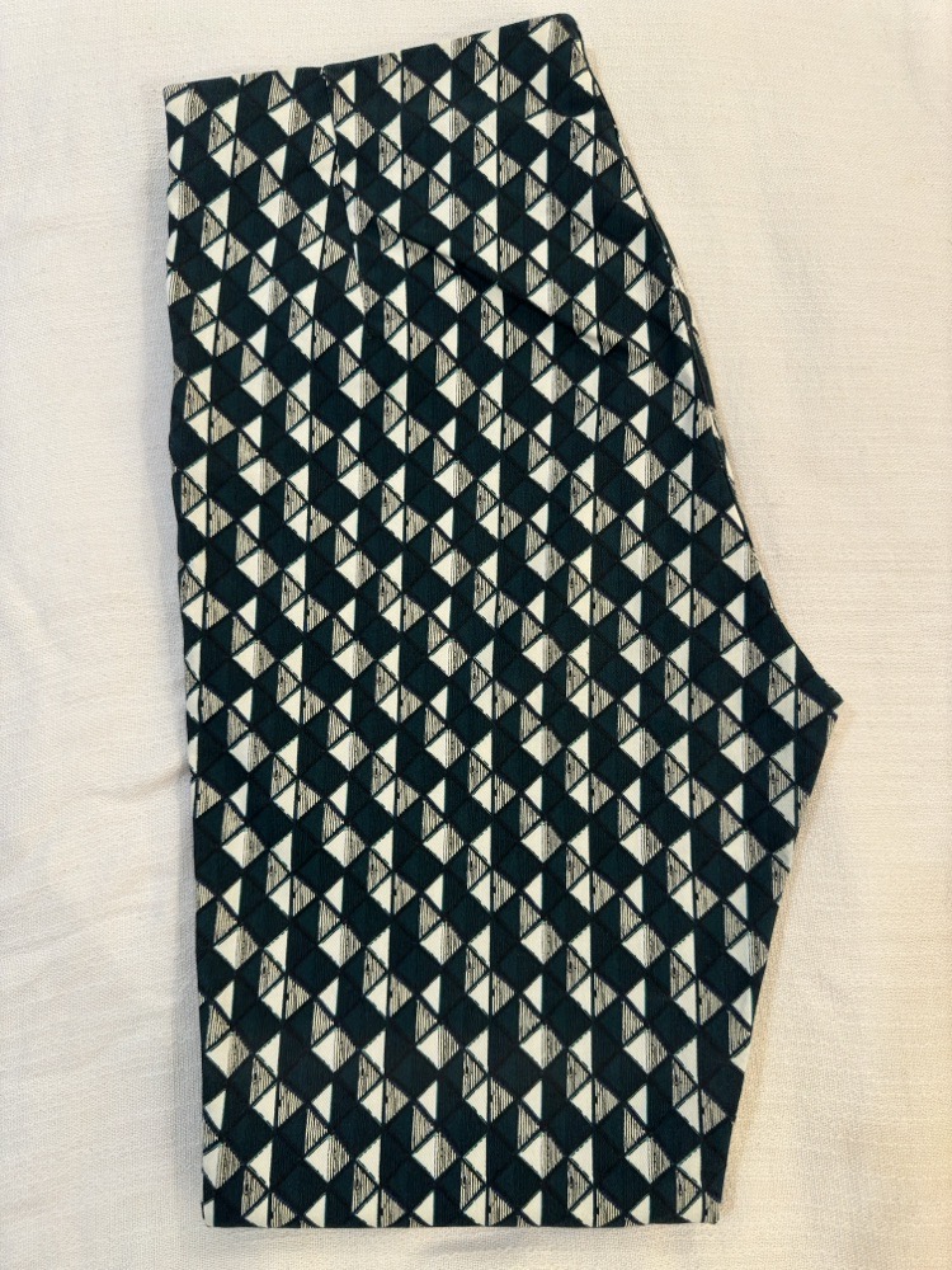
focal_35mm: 24
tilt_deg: -82.0
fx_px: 880
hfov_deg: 56.8
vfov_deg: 71.6
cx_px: 476
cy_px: 635
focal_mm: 6.86
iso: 250
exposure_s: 1/60
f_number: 1.78
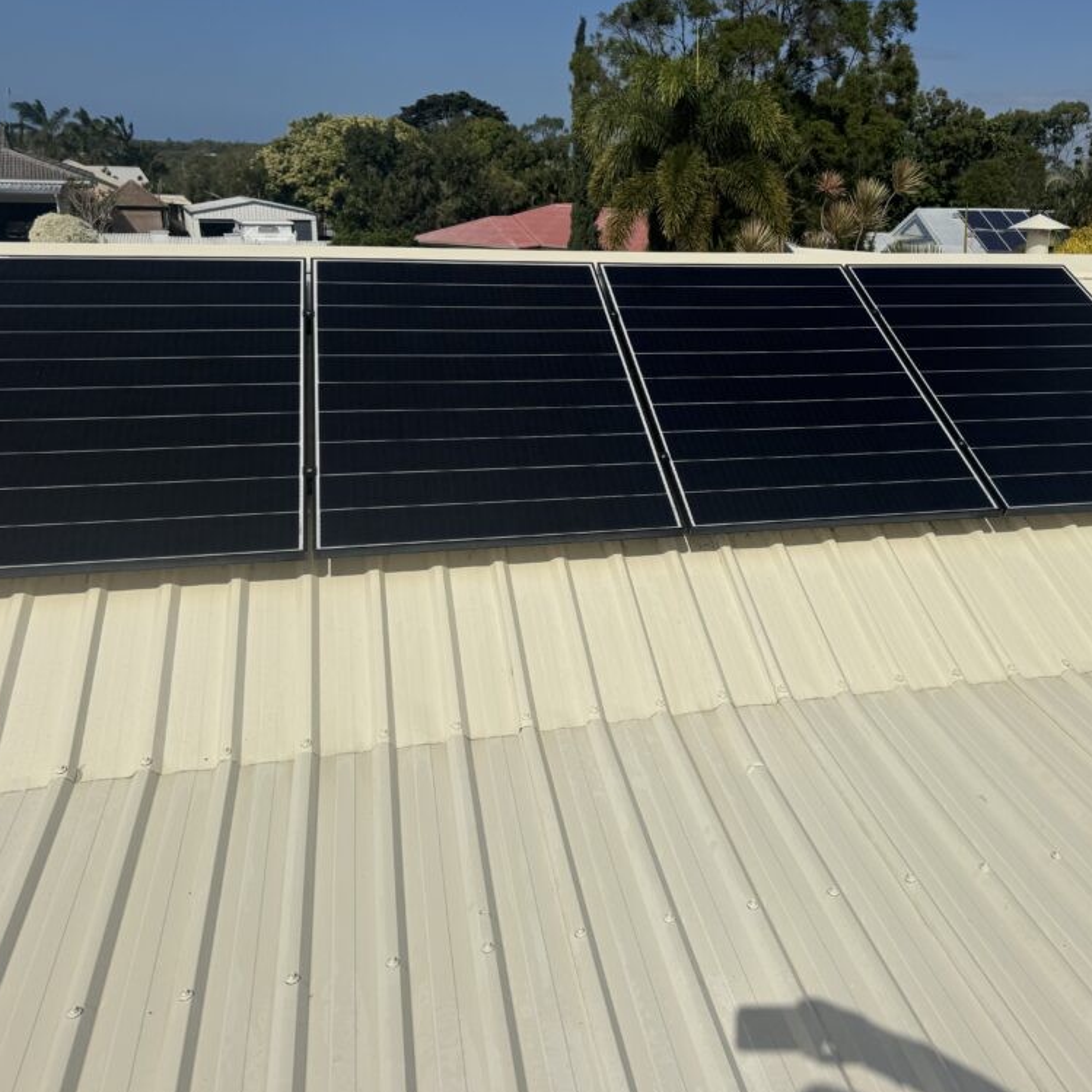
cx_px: 676
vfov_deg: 55.6
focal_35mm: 29
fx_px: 1035
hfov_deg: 55.0
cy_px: 542
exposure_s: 1/28571
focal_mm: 6.76
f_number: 1.78
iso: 80
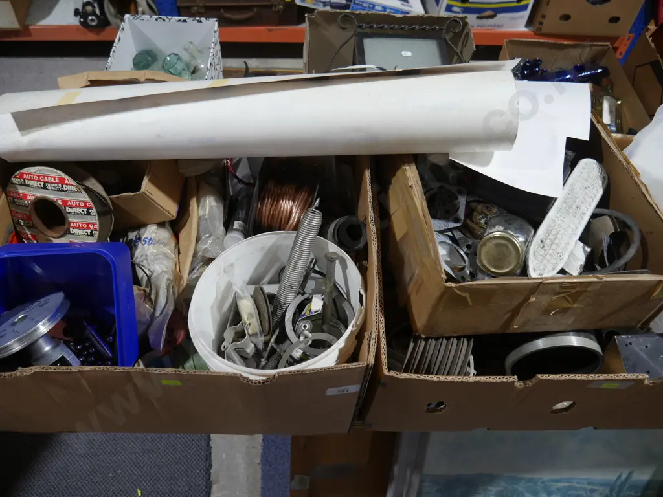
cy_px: 248
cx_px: 332
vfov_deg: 49.7
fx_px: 536
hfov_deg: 63.4
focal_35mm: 28
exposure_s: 1/60
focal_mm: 14
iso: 250
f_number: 3.5
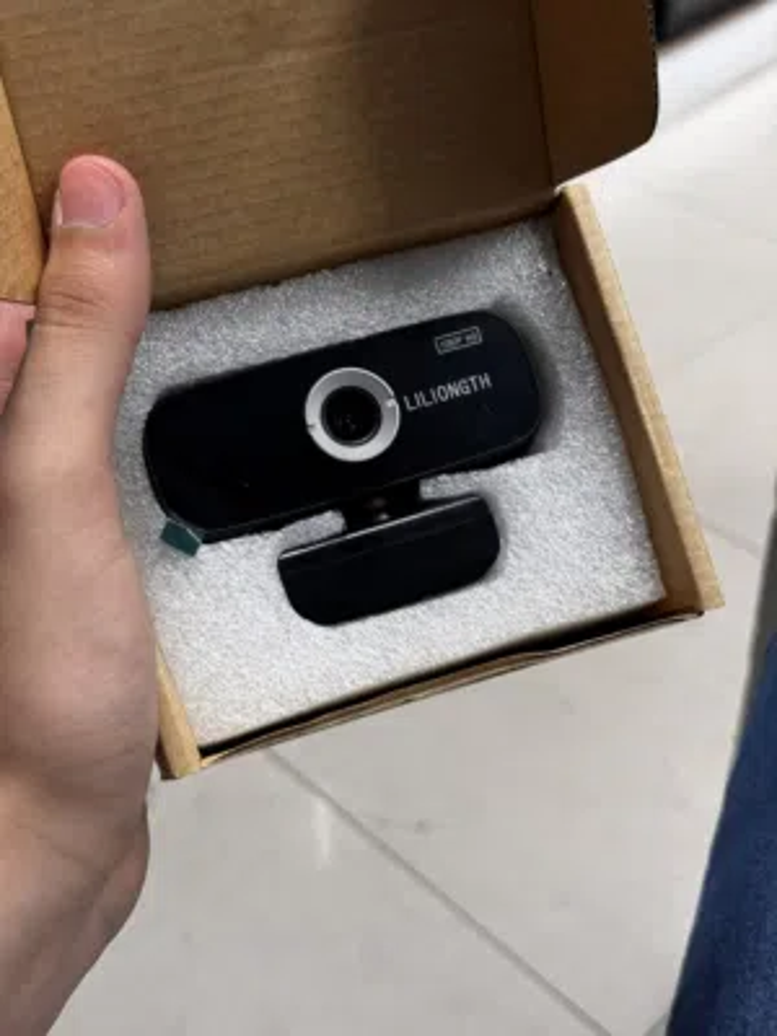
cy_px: 518
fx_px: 1437
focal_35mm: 48
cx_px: 388
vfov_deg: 39.7
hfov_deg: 30.3
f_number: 1.78
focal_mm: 6.76
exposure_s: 1/192
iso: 64
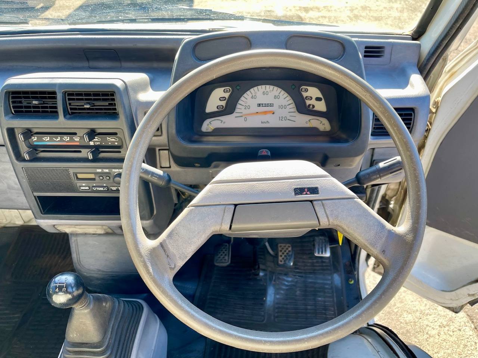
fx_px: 345
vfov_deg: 54.9
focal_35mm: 25
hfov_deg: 69.4
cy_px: 179
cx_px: 239
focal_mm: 5.1
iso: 32
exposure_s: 1/121
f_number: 1.6
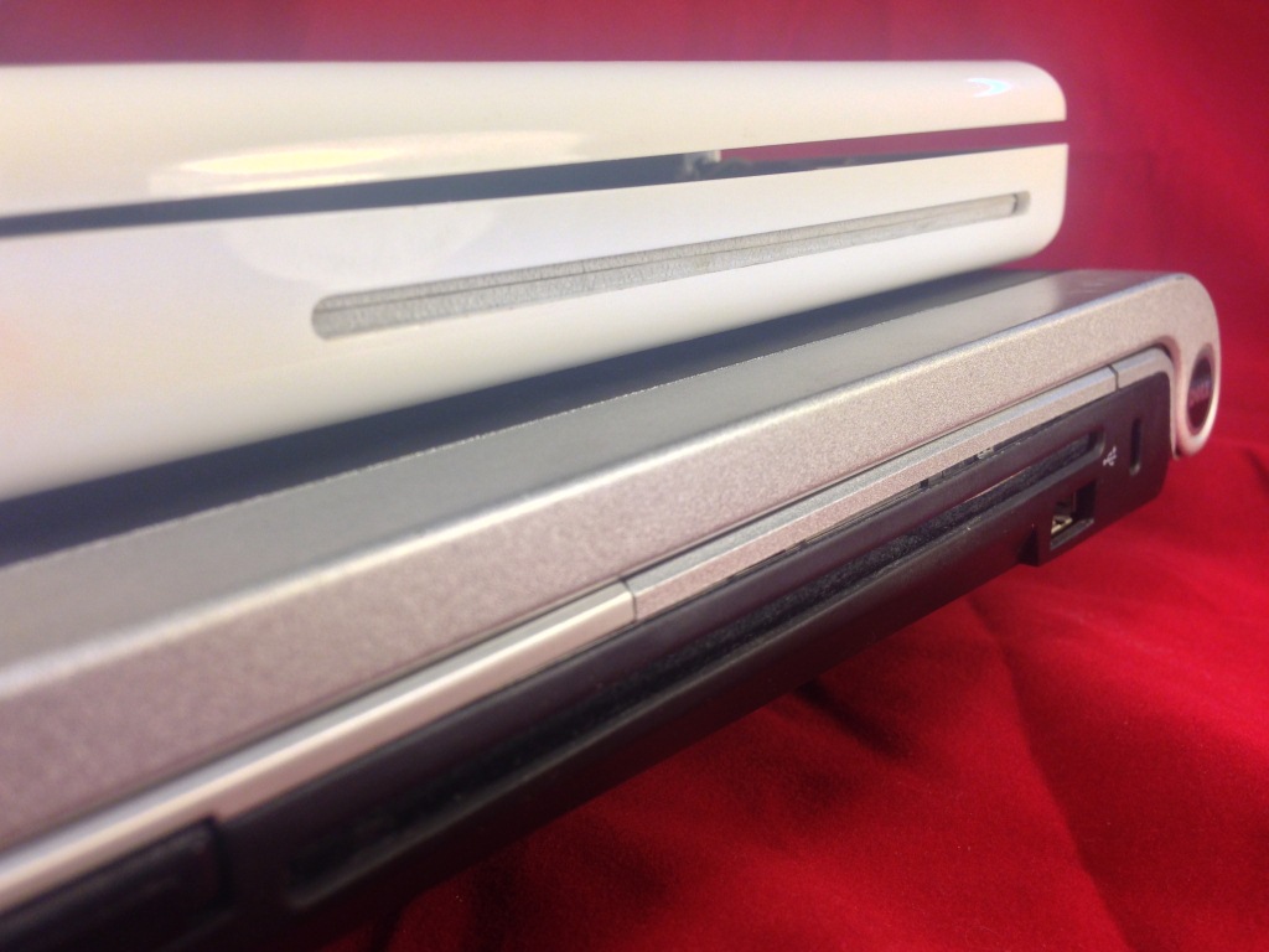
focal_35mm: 33
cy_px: 476
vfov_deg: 42.9
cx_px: 634
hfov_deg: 55.4
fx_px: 1210
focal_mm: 4.12
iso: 50
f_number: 2.4
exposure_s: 1/60
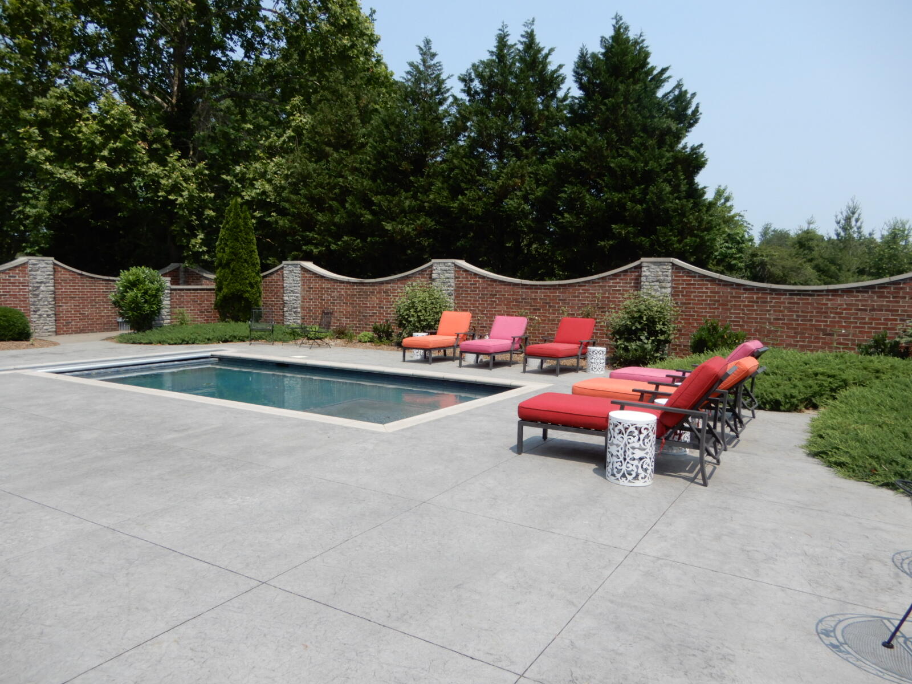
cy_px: 342
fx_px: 632
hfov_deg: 71.6
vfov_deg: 56.8
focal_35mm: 24
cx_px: 456
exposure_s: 1/800
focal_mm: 4.3
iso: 80
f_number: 3.4
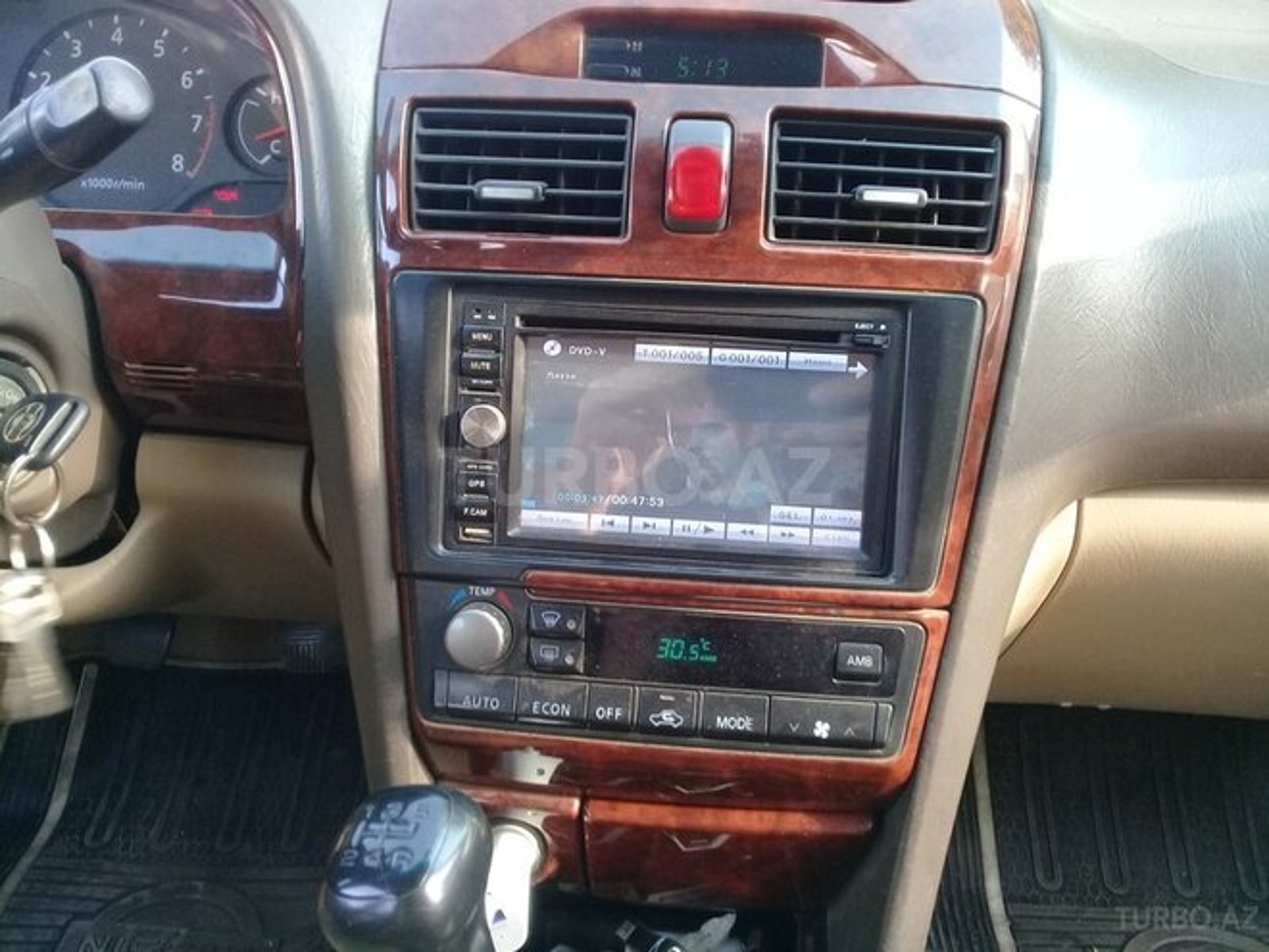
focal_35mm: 31
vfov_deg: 45.4
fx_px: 1136
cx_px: 634
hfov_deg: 58.4
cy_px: 476
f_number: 2.2
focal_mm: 3.3
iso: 80
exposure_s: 1/40
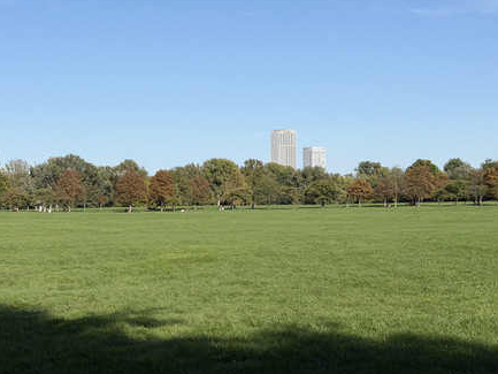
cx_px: 245
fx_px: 1022
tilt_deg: +1.3
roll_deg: +1.0
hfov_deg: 27.4
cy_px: 185
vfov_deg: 20.7
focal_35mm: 71
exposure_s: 1/8772
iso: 80
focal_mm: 6.76
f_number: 1.78
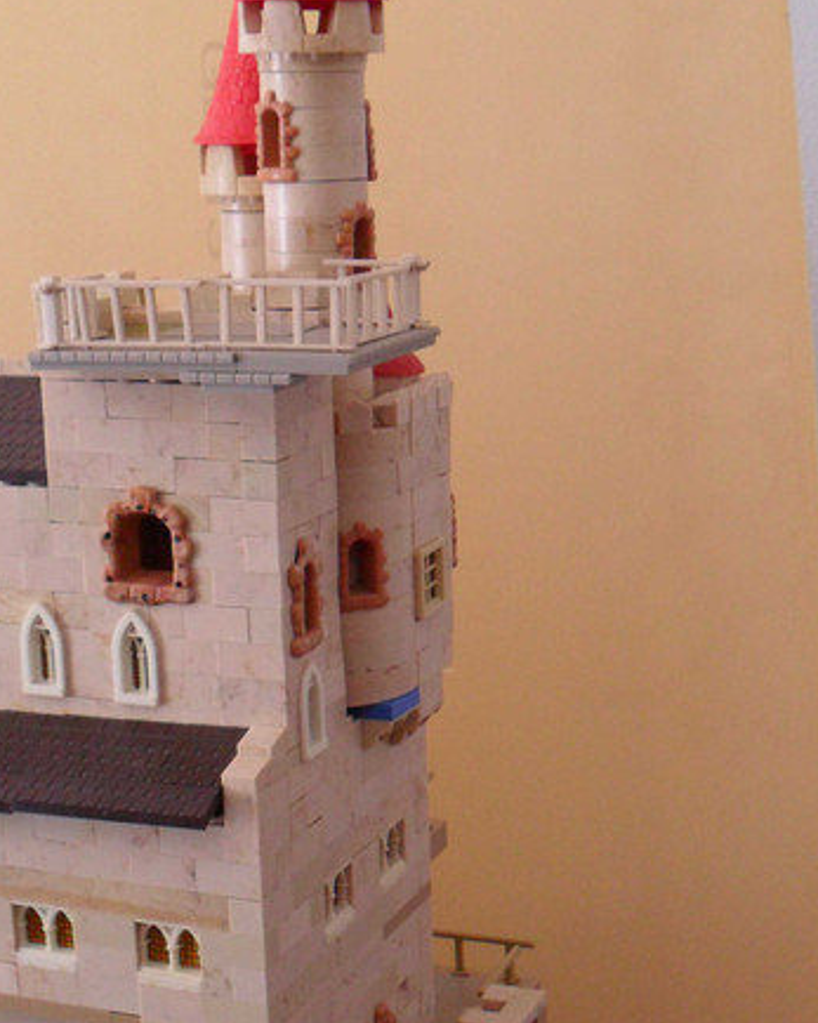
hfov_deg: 24.2
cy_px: 592
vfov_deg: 30.0
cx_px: 453
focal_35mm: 63
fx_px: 1907
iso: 240
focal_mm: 6.3
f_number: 3
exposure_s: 1/30
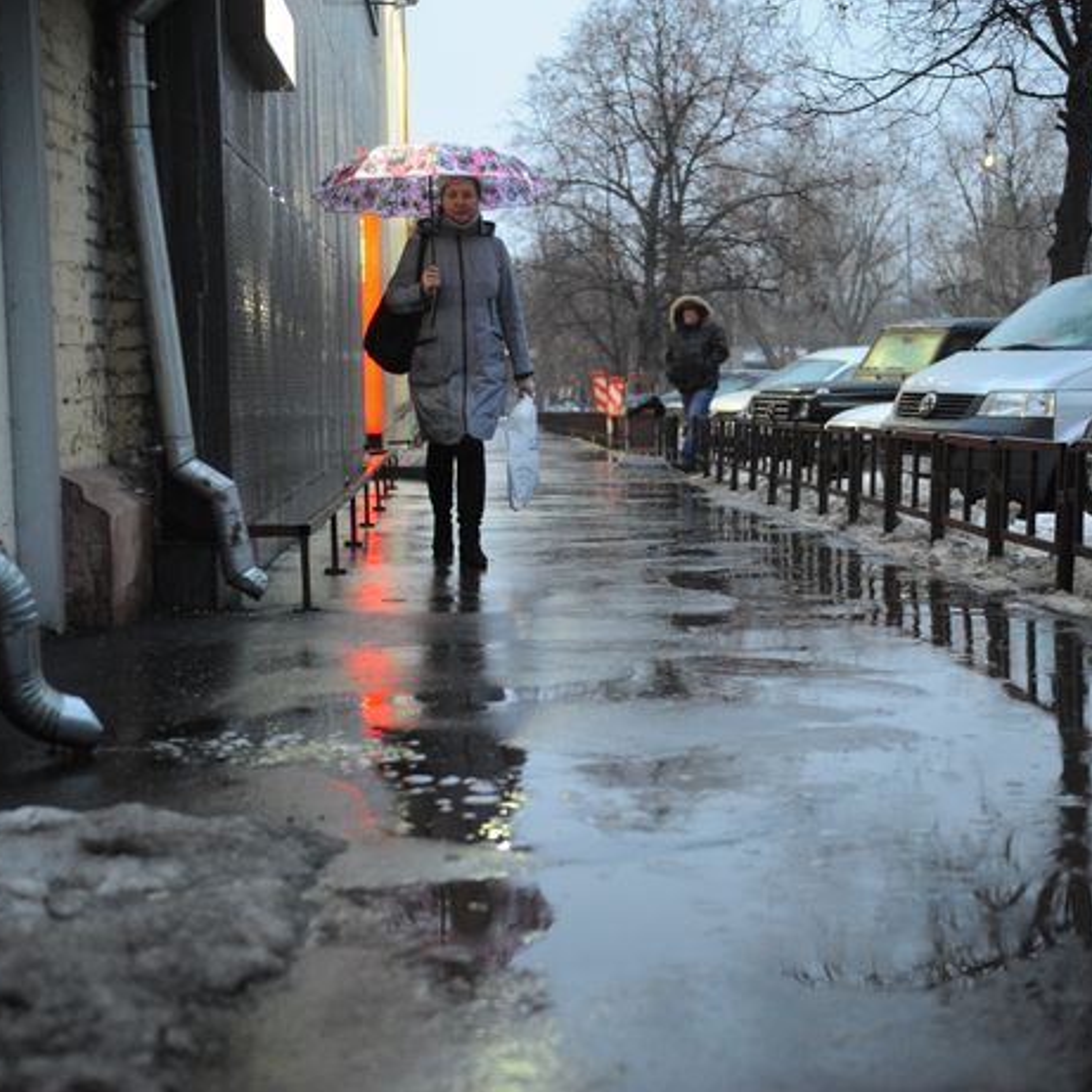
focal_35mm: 58
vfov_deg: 29.6
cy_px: 547
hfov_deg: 29.5
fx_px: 2070
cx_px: 566
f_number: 2.8
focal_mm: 45
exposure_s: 1/60
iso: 3200
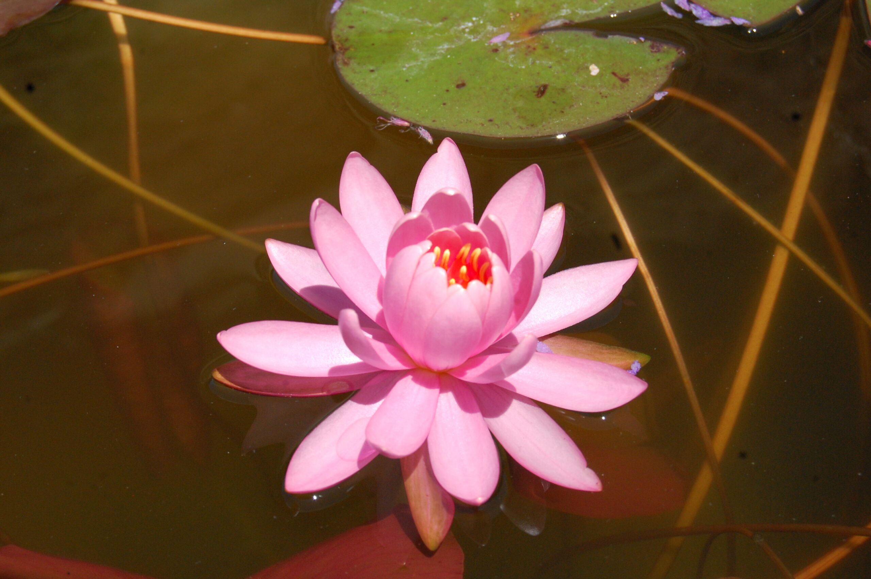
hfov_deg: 24.6
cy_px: 290
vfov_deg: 16.5
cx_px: 436
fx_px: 1994
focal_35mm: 82
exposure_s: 1/800
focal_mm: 55
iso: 800
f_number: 14
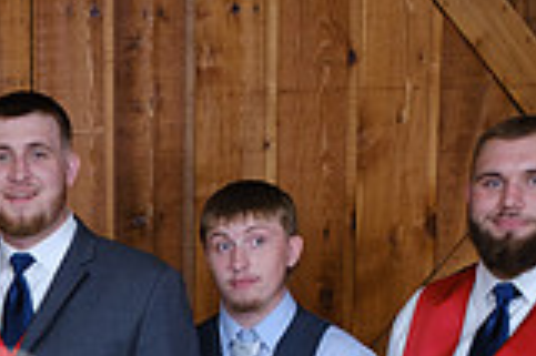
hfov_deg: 18.4
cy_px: 554
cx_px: -123
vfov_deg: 12.3
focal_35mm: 105
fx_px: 1562
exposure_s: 1/60
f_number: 4.5
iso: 1600
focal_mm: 16
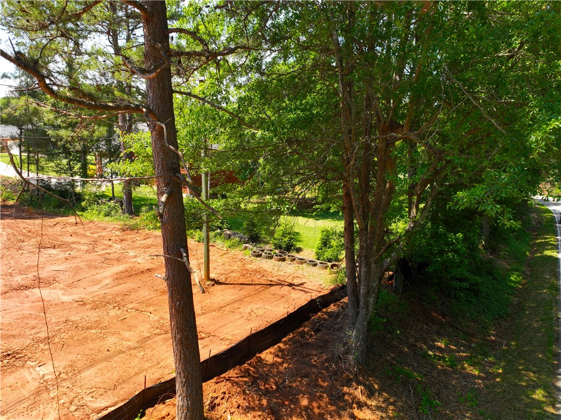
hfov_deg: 71.6
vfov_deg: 56.8
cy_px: 210
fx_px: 389
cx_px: 280
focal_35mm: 24
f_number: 2.8
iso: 120
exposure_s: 1/100
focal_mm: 12.29
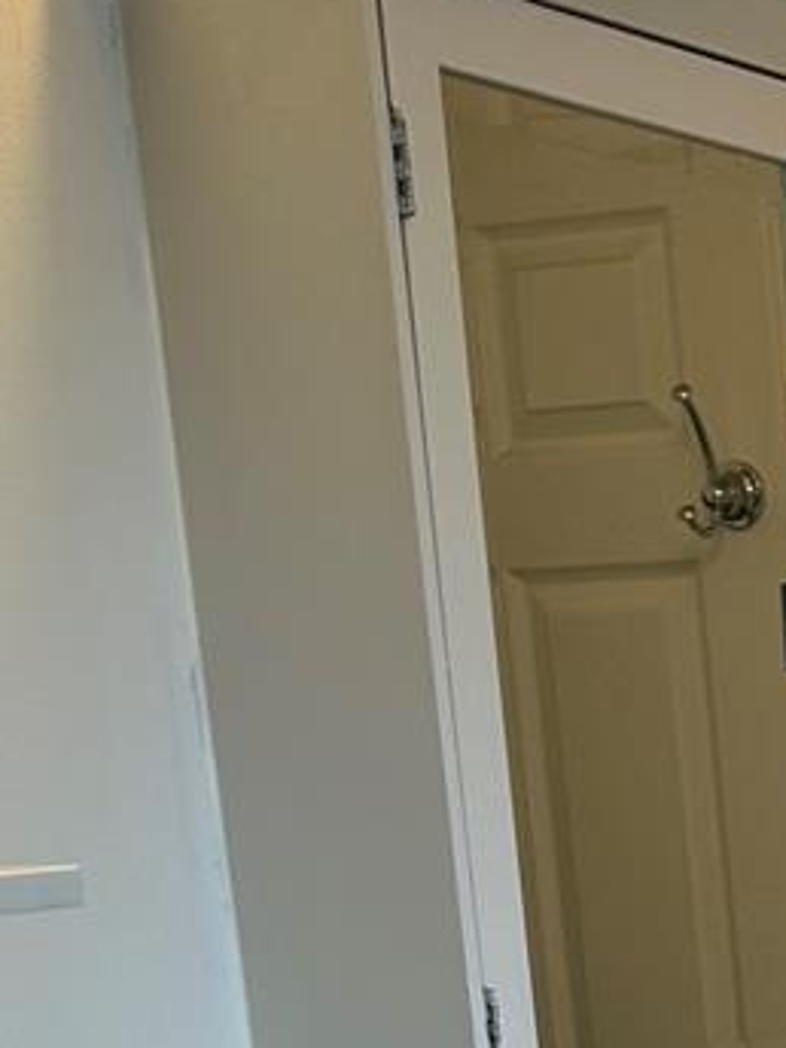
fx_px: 3512
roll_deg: +3.0
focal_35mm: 116
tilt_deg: -15.2
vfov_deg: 15.5
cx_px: 1267
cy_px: 1636
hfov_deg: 12.0
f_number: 1.5
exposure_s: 1/120
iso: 50
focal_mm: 5.7
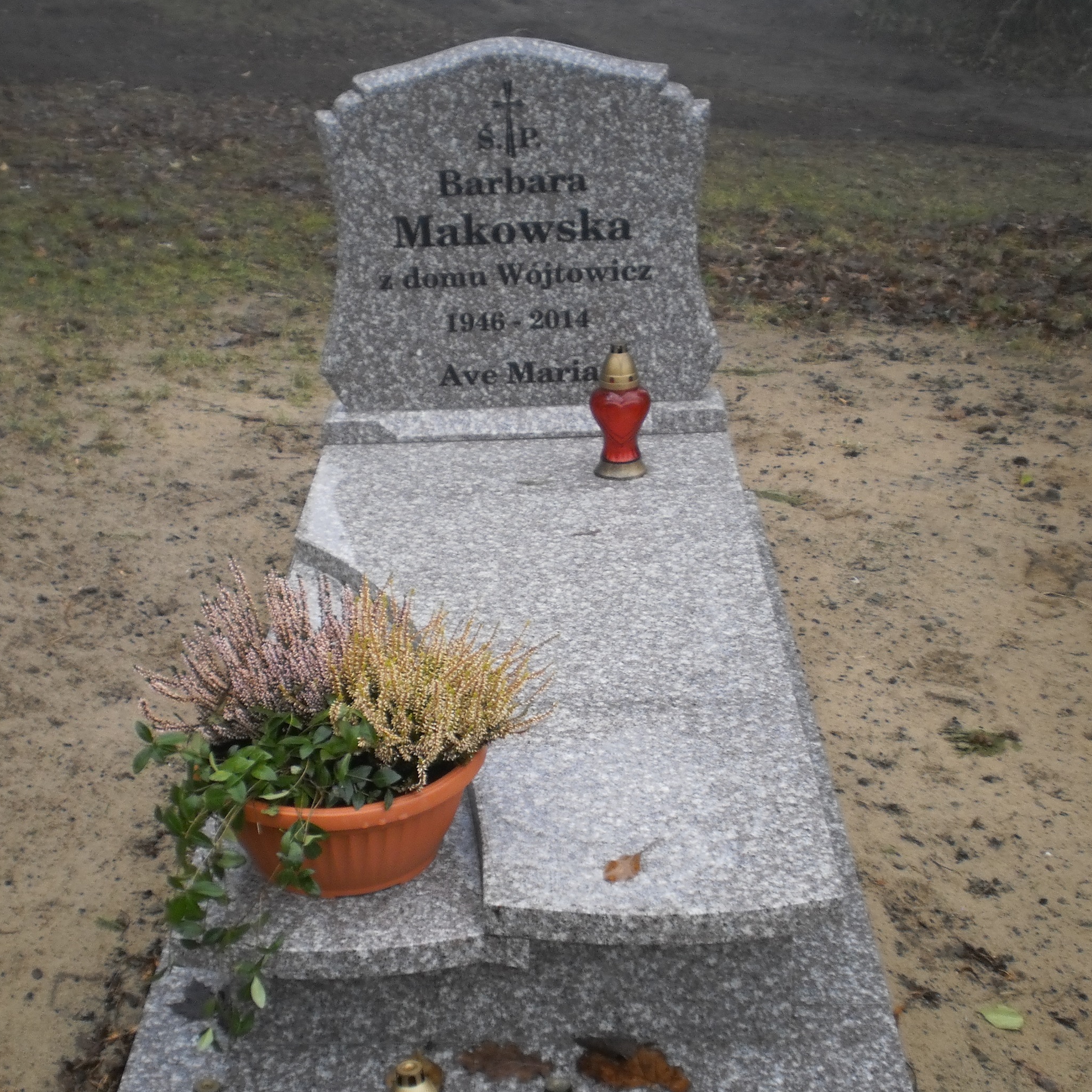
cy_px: 547
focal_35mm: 50
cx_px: 517
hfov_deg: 34.0
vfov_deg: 34.0
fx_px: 1785
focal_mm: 7.4
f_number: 3.5
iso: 125
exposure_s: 1/13
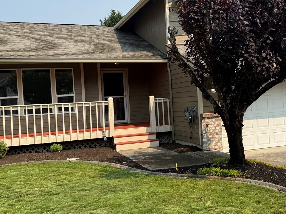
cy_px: 104
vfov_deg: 36.0
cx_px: 182
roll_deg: +2.1
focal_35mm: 40
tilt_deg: +0.8
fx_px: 330
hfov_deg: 46.3
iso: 80
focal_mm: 6.76
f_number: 1.78
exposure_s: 1/3759
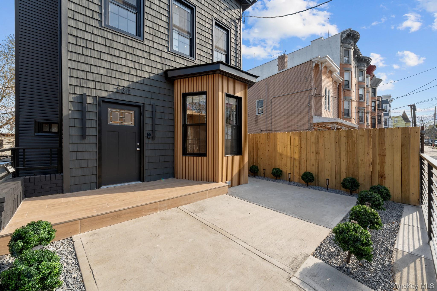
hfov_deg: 104.3
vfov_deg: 81.2
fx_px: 170
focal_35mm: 14
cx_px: 218
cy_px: 146
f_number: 10
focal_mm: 14
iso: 500
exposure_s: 1/100
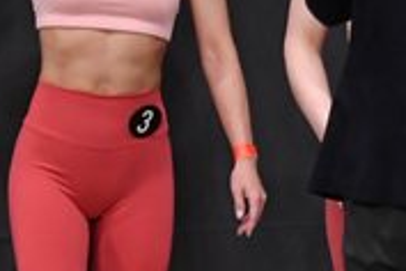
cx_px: -77
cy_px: 92
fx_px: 11130
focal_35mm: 987
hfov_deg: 2.1
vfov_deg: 1.4
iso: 4000
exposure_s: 1/400
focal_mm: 150
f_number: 5.6
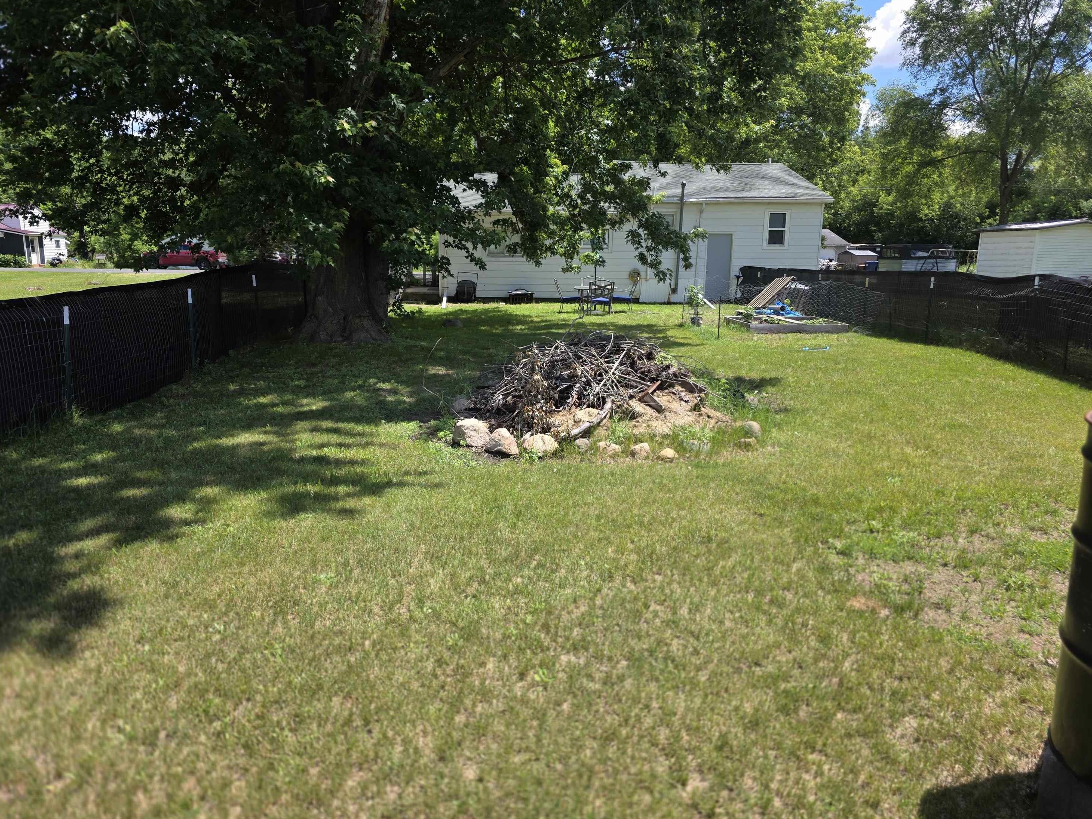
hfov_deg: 71.6
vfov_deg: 56.8
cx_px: 542
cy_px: 399
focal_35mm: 24
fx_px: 757
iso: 80
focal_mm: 6.3
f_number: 1.7
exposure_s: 1/2745
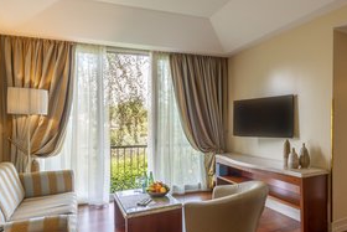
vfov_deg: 53.1
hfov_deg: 73.2
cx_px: 202
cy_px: 129
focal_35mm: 24
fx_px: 231
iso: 100
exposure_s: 1/15
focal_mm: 14
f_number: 11
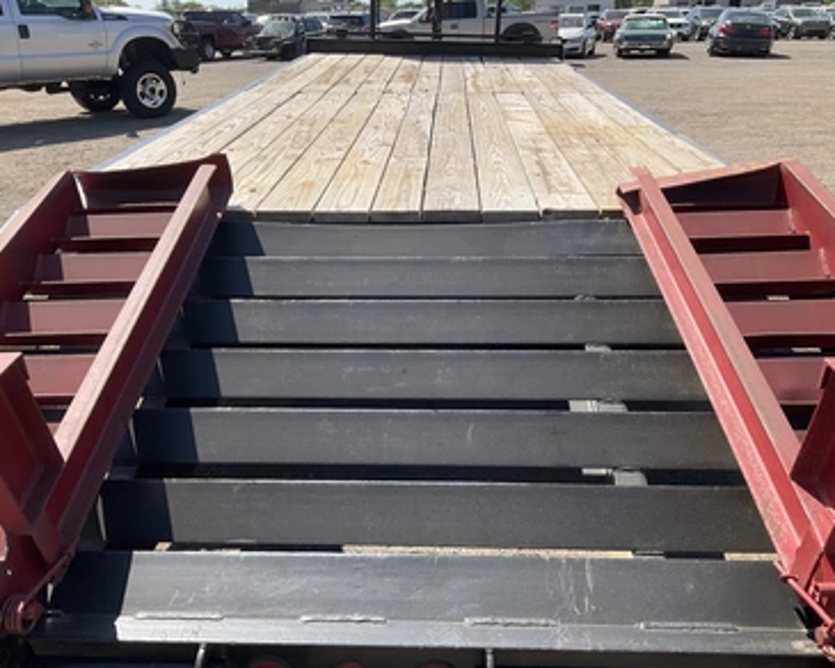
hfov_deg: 57.2
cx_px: 403
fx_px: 766
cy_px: 341
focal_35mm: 31
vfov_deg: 47.1
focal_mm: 3
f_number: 1.8
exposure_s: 1/1311
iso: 25
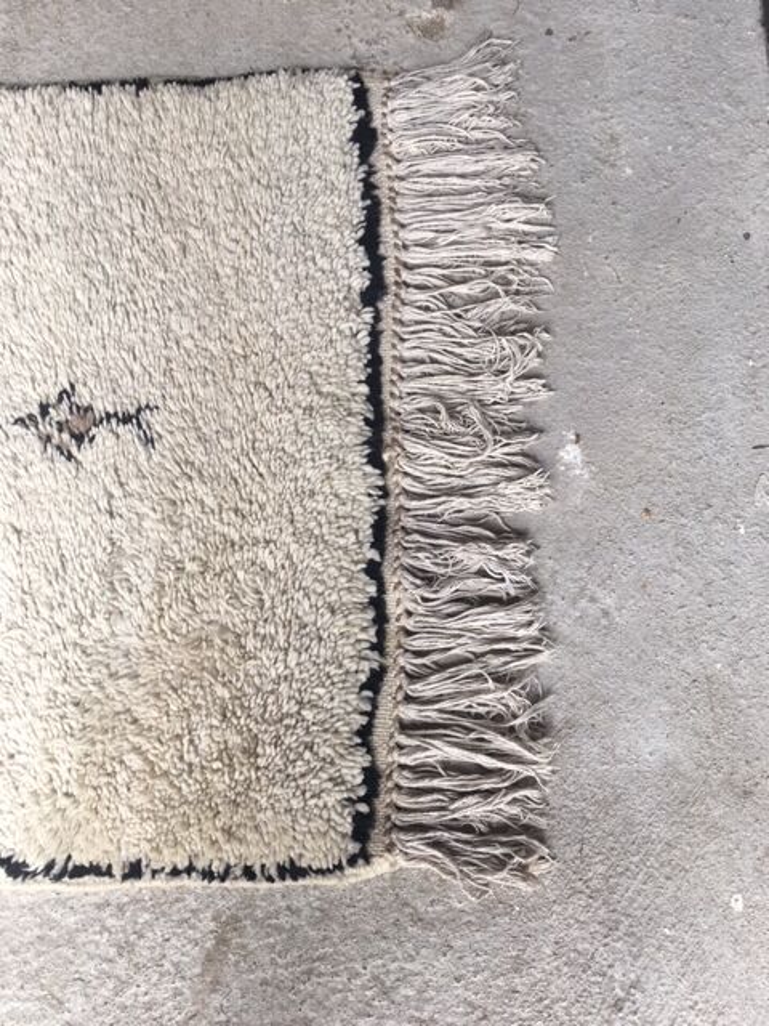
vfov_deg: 61.7
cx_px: 384
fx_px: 859
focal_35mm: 29
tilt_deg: -75.2
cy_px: 513
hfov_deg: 48.2
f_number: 2.2
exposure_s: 1/50
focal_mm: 4.15
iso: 32
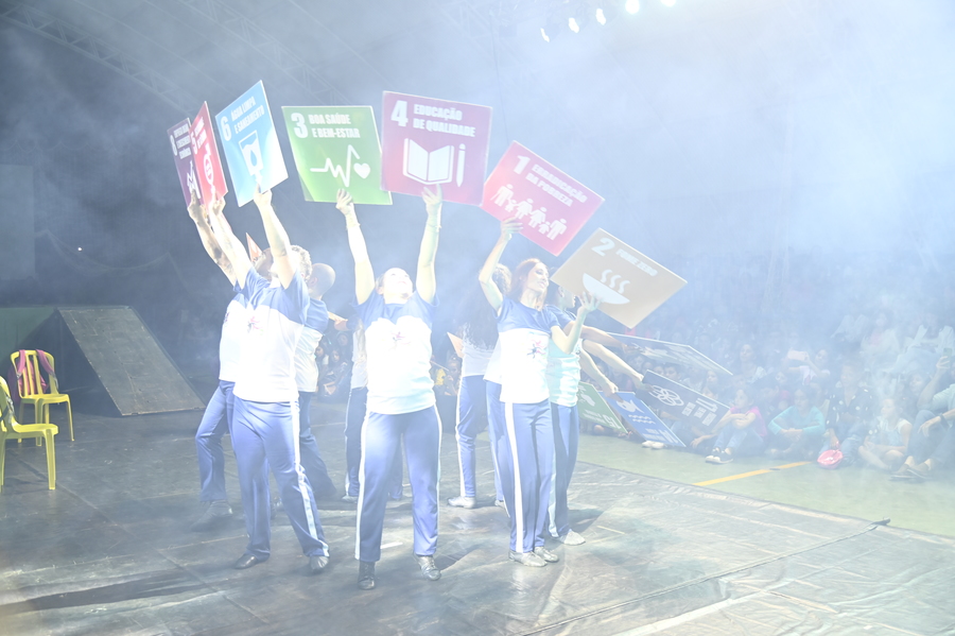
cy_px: 318
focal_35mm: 35
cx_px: 478
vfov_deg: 37.8
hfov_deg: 54.5
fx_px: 928
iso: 1000
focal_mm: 35
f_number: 4
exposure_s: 1/80
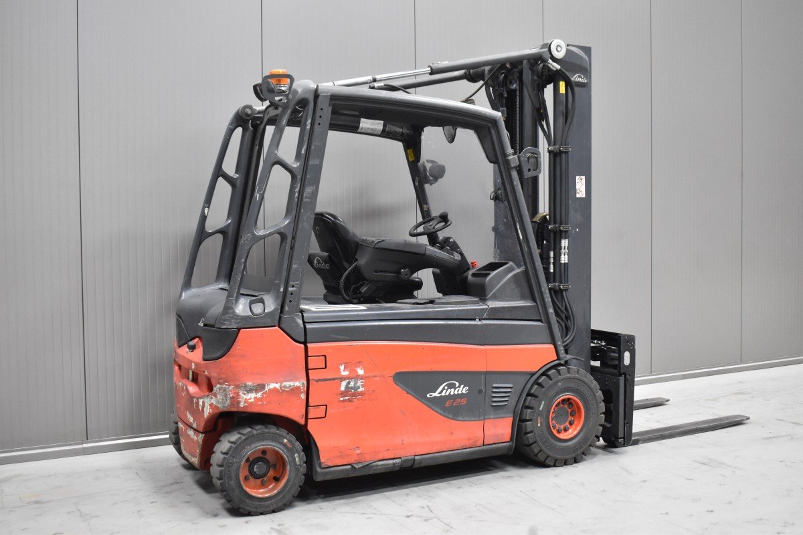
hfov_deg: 51.3
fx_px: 836
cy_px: 268
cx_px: 402
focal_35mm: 38
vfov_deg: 35.5
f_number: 4.5
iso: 1600
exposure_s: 1/30
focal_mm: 25
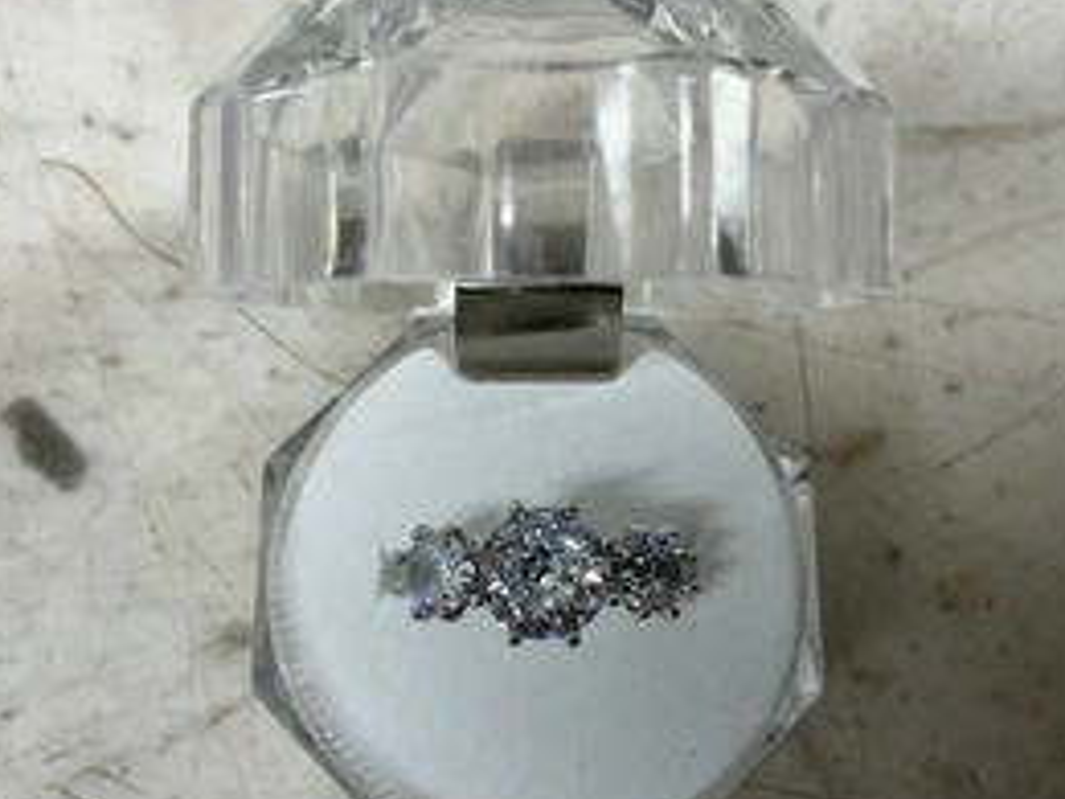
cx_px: 532
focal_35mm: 43
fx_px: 1323
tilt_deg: -76.4
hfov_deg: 43.9
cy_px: 426
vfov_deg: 33.6
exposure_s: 1/120
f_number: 1.8
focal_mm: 3
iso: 40
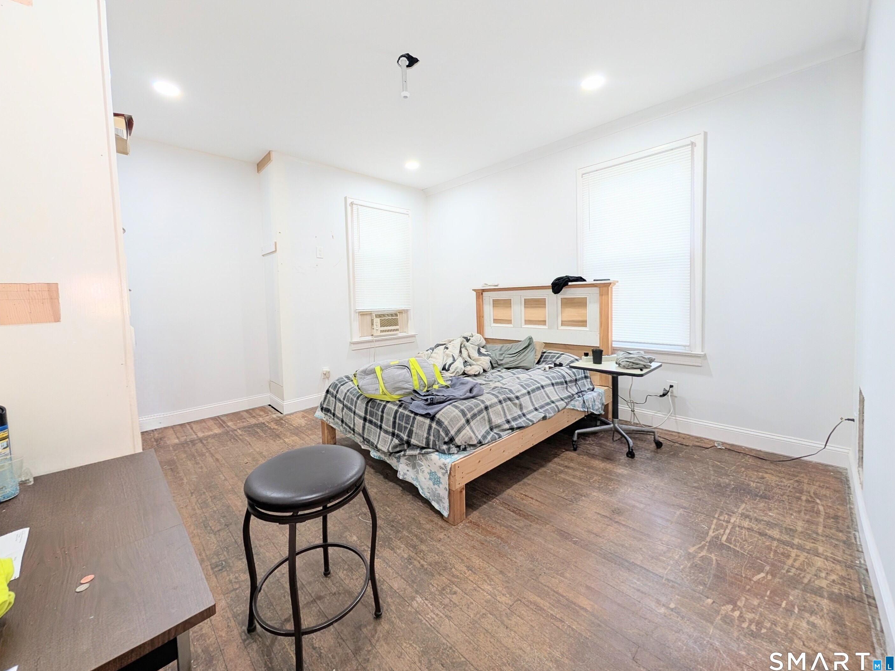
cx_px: 430
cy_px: 314
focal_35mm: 13
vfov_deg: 89.8
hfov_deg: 106.1
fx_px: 336
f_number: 1.7
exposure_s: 1/60
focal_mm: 2.02
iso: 75
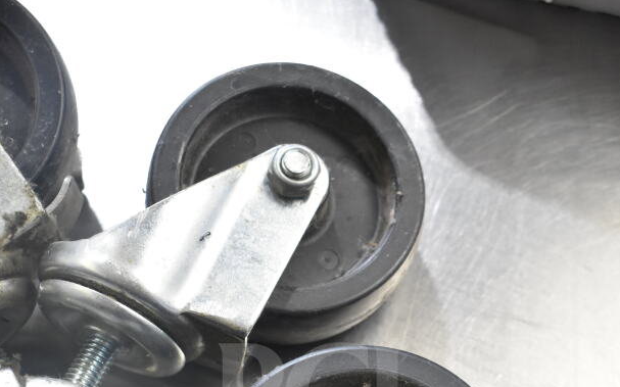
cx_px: 309
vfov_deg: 18.7
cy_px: 424
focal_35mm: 67
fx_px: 1128
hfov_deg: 30.7
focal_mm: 29
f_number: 5
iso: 1600
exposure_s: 1/100
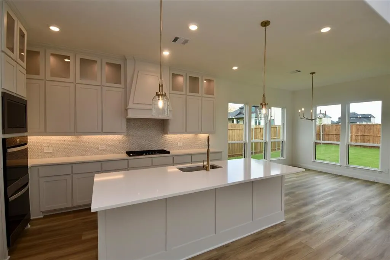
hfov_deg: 100.4
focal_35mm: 15
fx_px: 162
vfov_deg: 77.3
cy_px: 130
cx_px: 195
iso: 180
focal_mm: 10
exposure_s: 1/125
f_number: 5.6
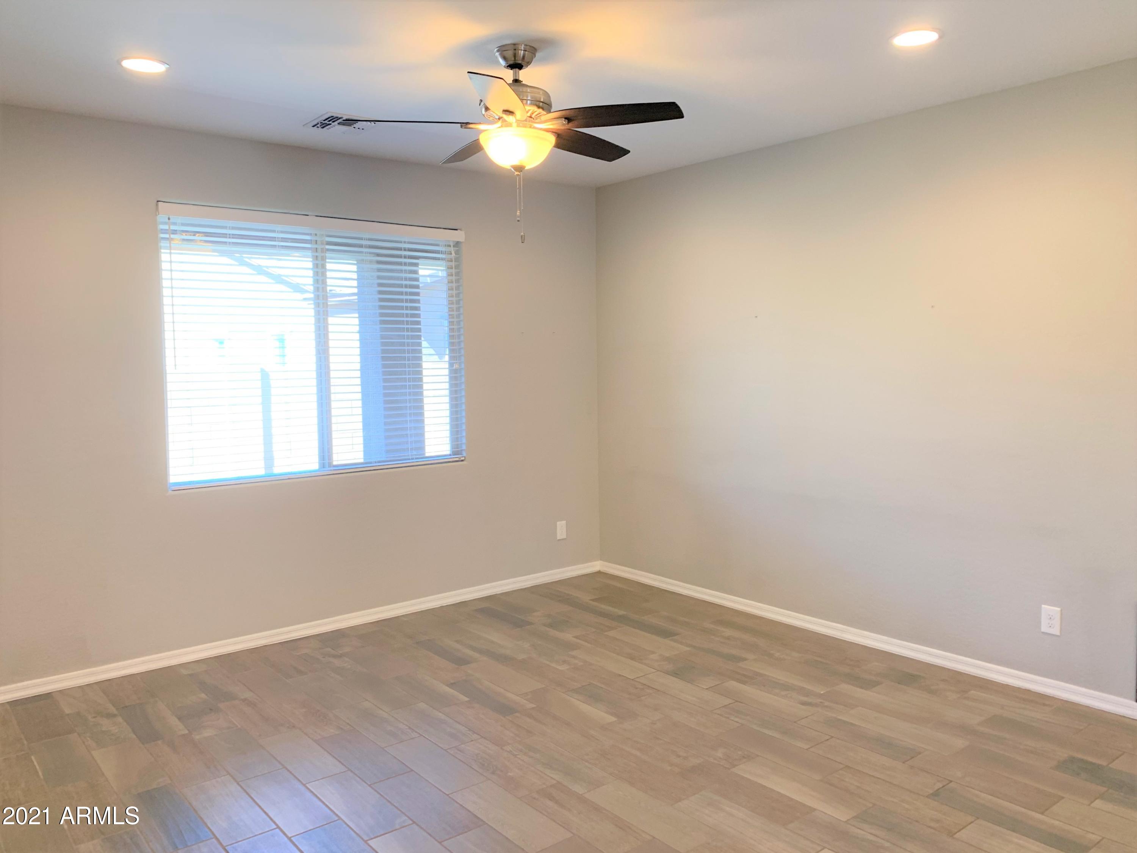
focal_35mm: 26
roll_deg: +0.9
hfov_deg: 67.3
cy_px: 426
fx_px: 854
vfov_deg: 53.1
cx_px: 568
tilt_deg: -3.2
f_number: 1.8
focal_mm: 4.25
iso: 64
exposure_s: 1/60
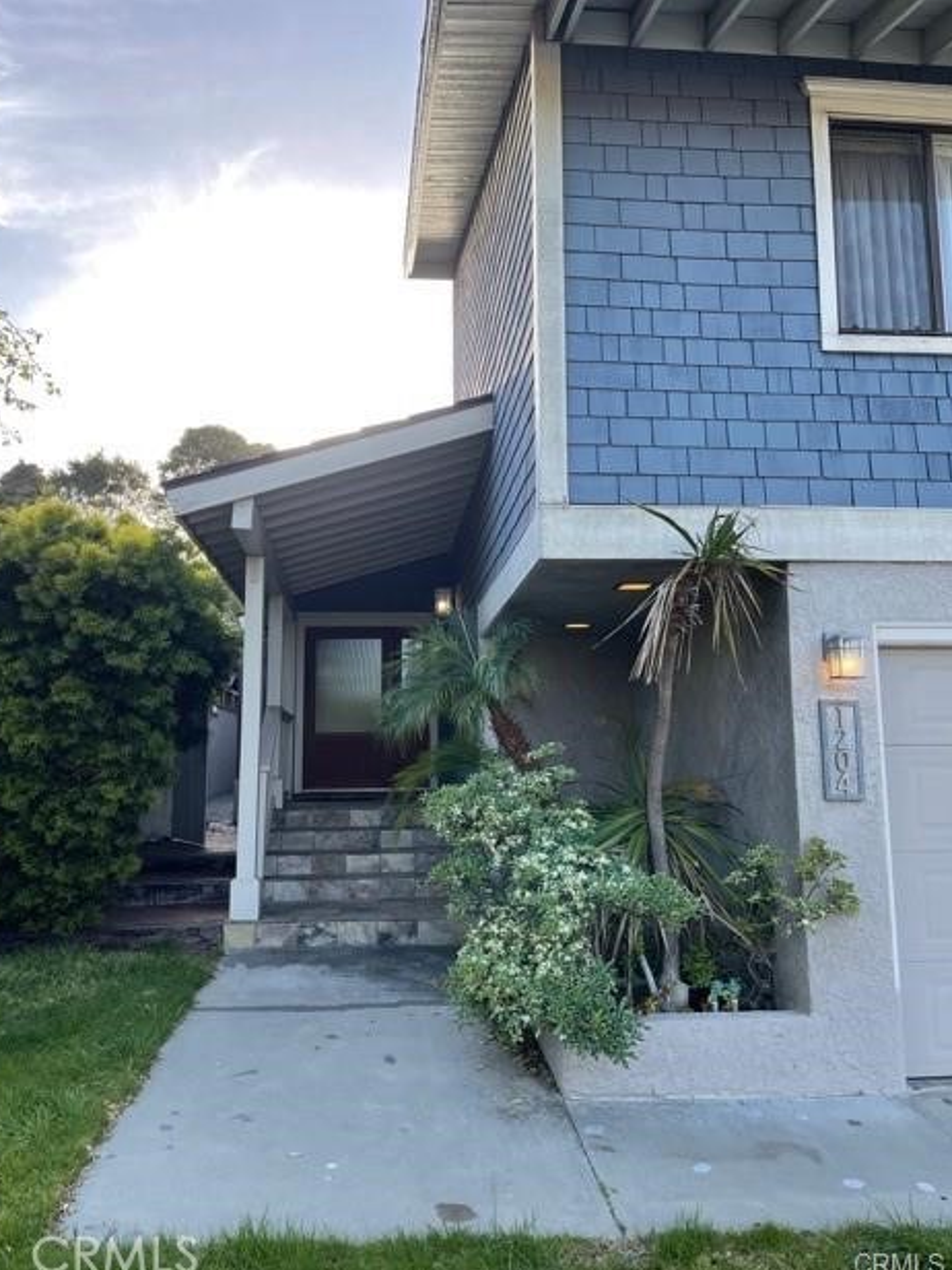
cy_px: 625
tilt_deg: +8.2
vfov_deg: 65.3
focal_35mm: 27
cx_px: 464
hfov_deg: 51.3
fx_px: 990
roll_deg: +1.3
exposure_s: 1/599
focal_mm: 5.1
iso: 32
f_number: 1.6
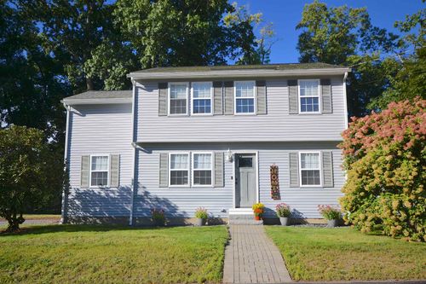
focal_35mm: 30
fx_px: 355
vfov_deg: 43.6
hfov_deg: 61.9
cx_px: 213
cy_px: 142
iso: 100
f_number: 8
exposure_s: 1/250
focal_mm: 20
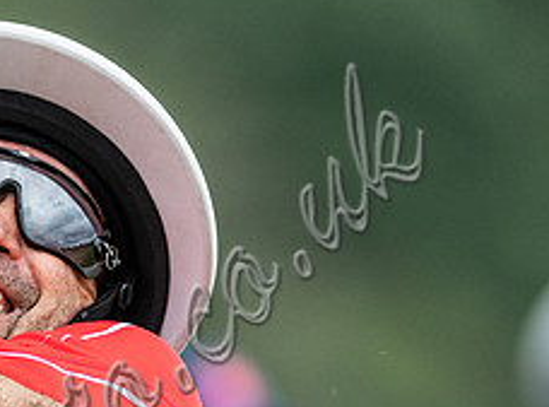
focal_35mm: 1255
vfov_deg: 1.2
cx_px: 72
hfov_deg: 1.6
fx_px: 19820
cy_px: 490
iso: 320
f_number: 2.8
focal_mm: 300
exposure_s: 1/2500
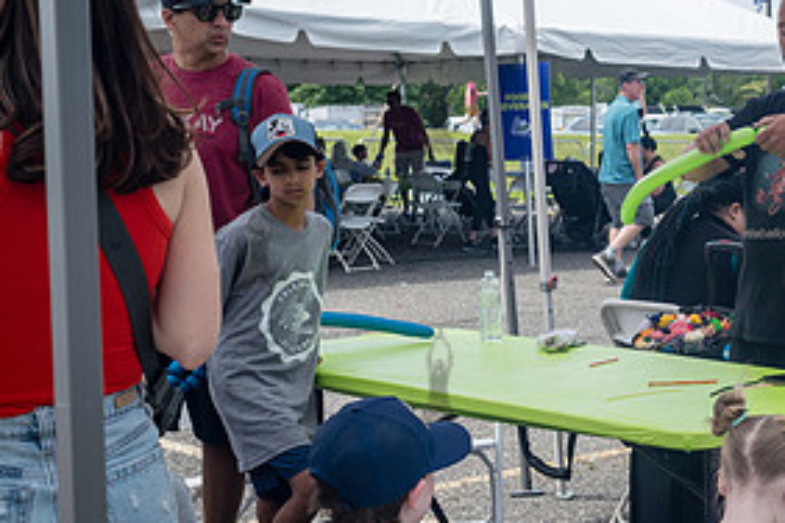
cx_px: 796
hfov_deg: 26.5
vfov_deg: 18.9
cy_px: 241
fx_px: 1570
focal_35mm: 72
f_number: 5.6
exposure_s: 1/640
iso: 200
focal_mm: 35
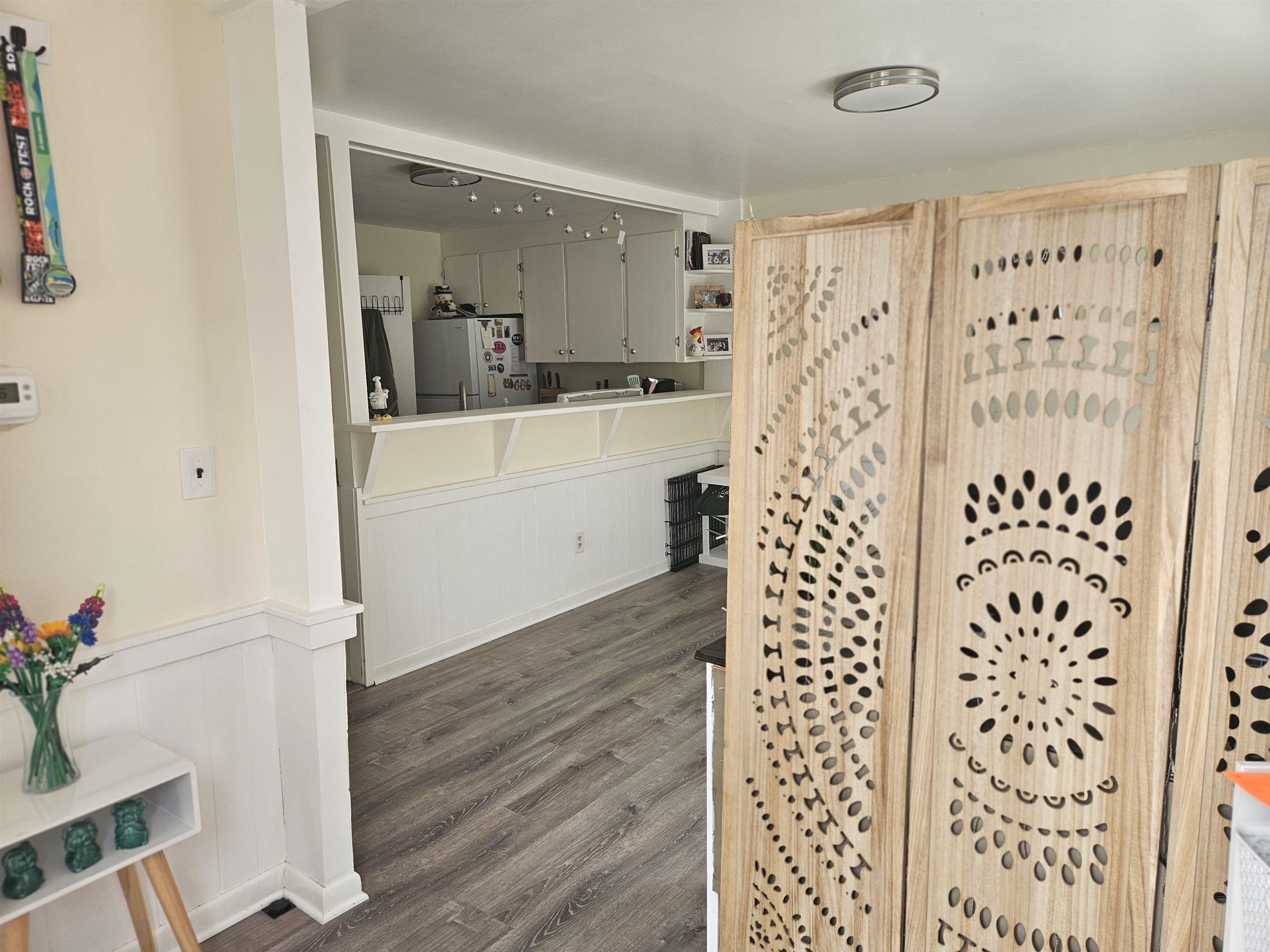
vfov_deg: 58.9
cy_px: 476
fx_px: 844
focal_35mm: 23
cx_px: 635
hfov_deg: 73.9
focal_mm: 5.4
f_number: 1.8
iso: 64
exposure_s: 1/120
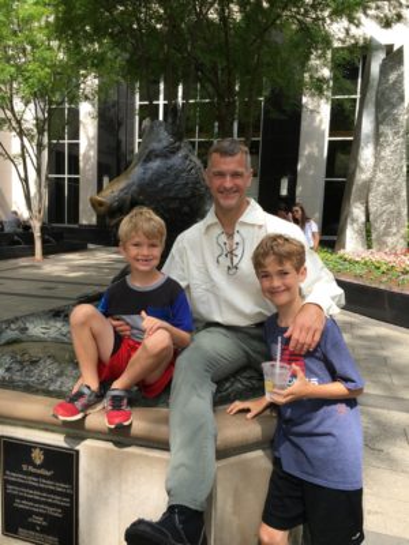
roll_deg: -2.7
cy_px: 272
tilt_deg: -9.4
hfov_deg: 48.2
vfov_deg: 61.7
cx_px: 204
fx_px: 457
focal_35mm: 29
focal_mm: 4.15
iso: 25
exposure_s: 1/422
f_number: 2.2
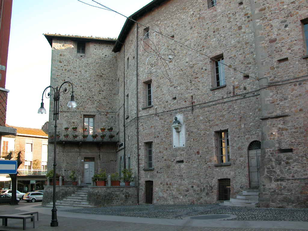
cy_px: 116
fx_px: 303
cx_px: 154
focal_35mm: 34
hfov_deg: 54.0
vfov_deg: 41.8
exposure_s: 1/108
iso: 100
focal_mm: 8.9
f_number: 3.5
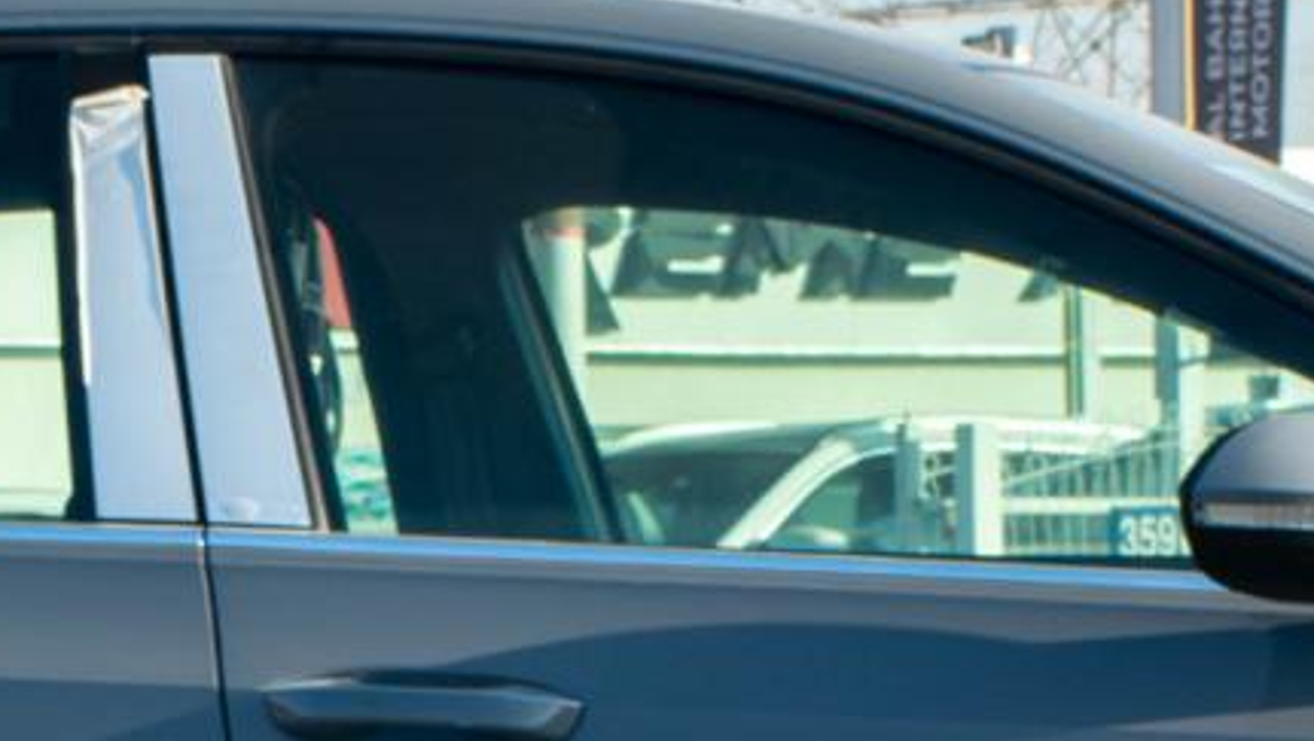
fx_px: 9970
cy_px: 1025
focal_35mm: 286
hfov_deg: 7.5
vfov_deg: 4.2
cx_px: 260
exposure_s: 1/320
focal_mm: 30
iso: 400
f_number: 10
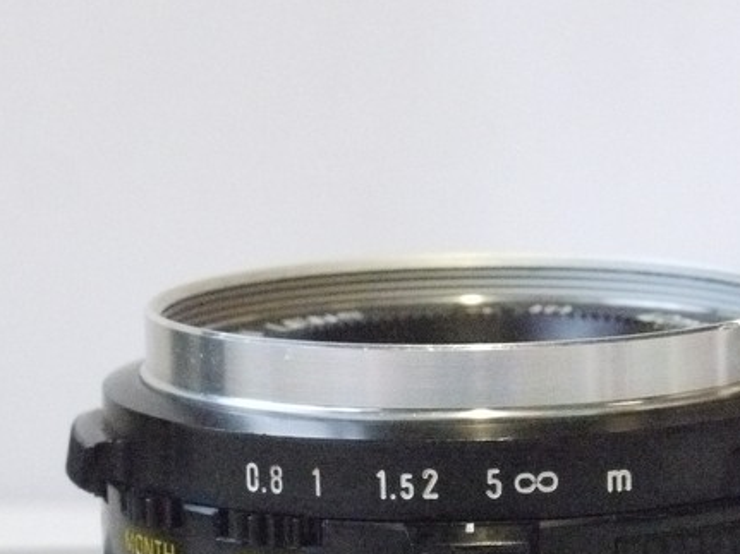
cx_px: 503
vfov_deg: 8.8
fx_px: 3569
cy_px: 544
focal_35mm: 167
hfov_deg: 11.8
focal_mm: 30
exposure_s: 1/100
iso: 3200
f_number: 9
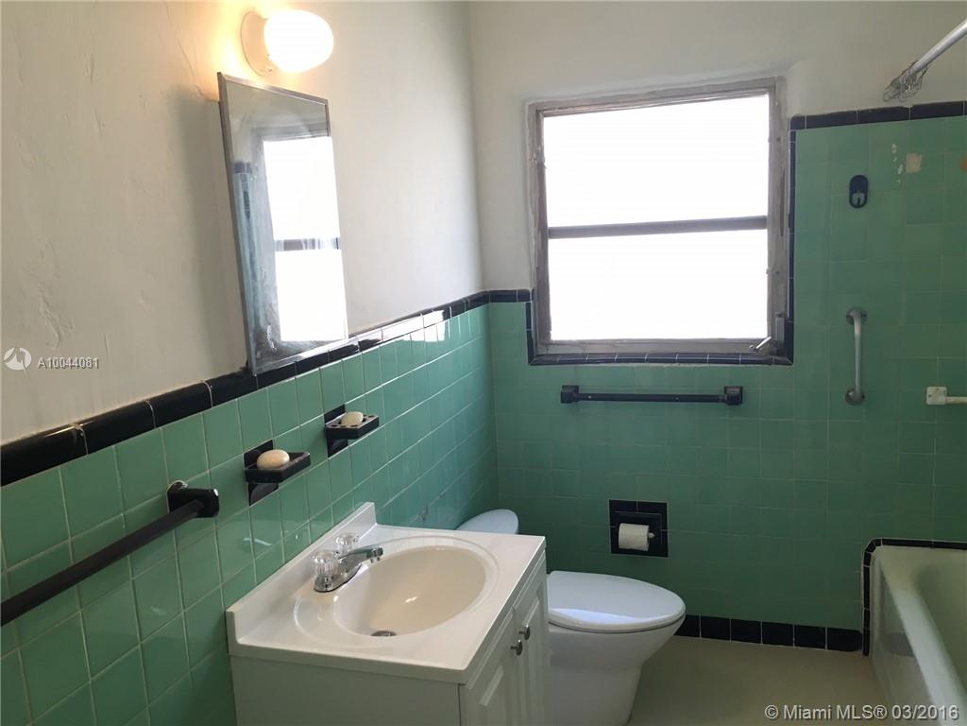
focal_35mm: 29
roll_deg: +2.0
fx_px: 810
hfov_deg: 61.7
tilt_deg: -9.2
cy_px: 363
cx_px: 484
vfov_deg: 48.2
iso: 25
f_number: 2.2
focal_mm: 4.15
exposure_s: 1/30
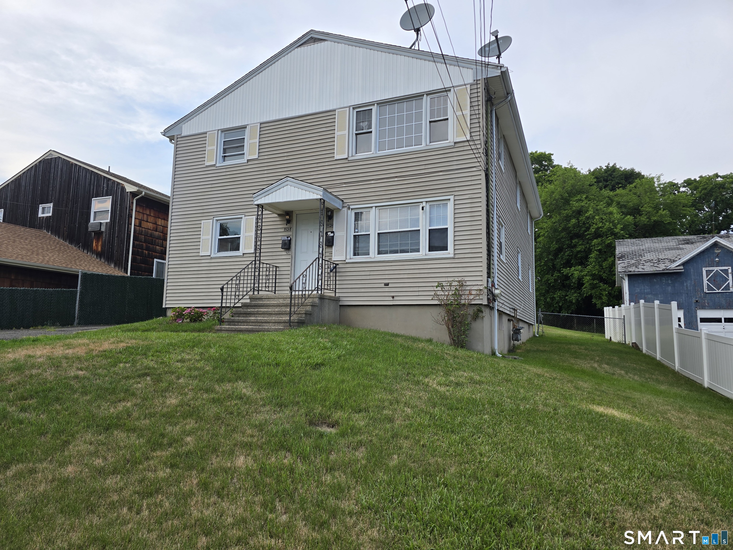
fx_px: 487
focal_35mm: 23
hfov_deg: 73.9
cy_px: 275
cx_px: 366
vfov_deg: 58.9
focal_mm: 6.3
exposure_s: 1/253
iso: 12
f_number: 1.7
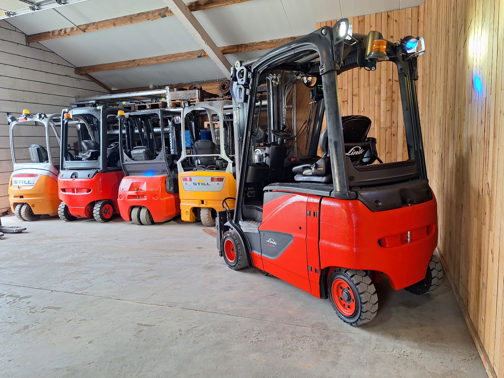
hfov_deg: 73.9
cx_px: 252
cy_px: 189
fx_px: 335
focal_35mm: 23
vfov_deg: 58.9
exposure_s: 1/50
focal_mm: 5.54
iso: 80
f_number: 1.8
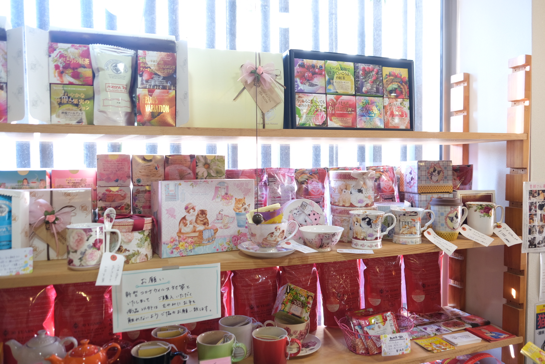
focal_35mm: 27
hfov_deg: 67.4
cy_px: 182
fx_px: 409
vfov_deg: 47.9
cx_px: 272
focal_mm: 18
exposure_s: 1/30
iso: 640
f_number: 3.5
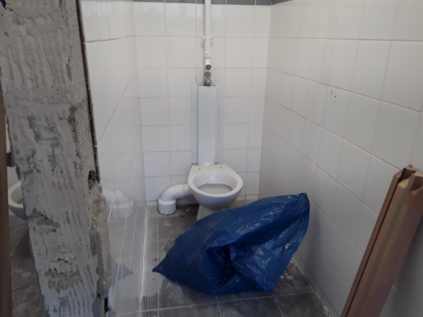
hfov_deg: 65.3
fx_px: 330
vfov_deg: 51.4
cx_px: 212
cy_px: 158
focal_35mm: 27
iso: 50
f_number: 1.9
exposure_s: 1/60
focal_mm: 2.91
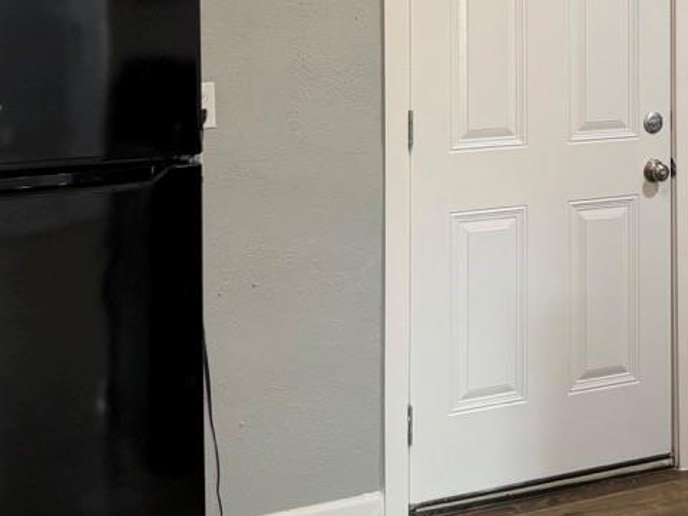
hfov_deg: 29.0
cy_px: -4
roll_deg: +0.6
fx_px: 1272
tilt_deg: -0.5
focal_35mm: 64
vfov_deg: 22.1
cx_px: 631
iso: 125
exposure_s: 1/60
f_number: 1.78
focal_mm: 6.76
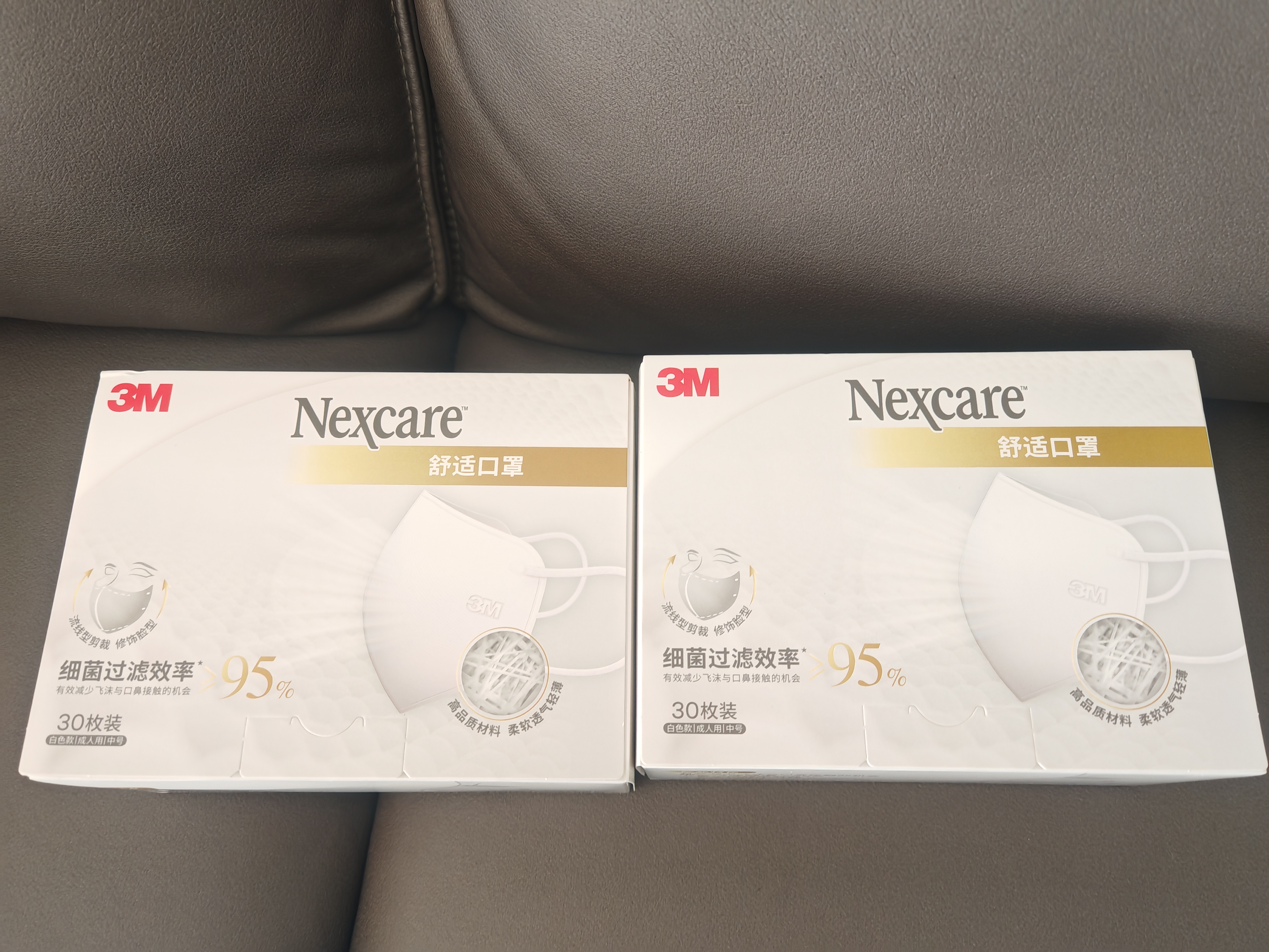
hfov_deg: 65.3
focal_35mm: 27
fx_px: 990
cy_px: 476
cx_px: 634
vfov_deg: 51.4
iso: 800
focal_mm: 6.67
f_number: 1.9
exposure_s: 1/50
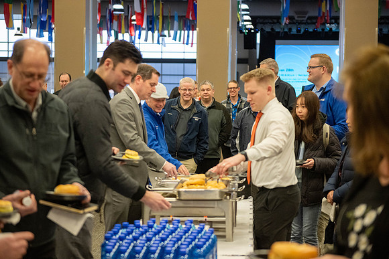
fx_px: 757
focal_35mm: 70
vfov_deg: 19.5
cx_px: 194
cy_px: 130
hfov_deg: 28.8
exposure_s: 1/320
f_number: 2.8
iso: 4000
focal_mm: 70
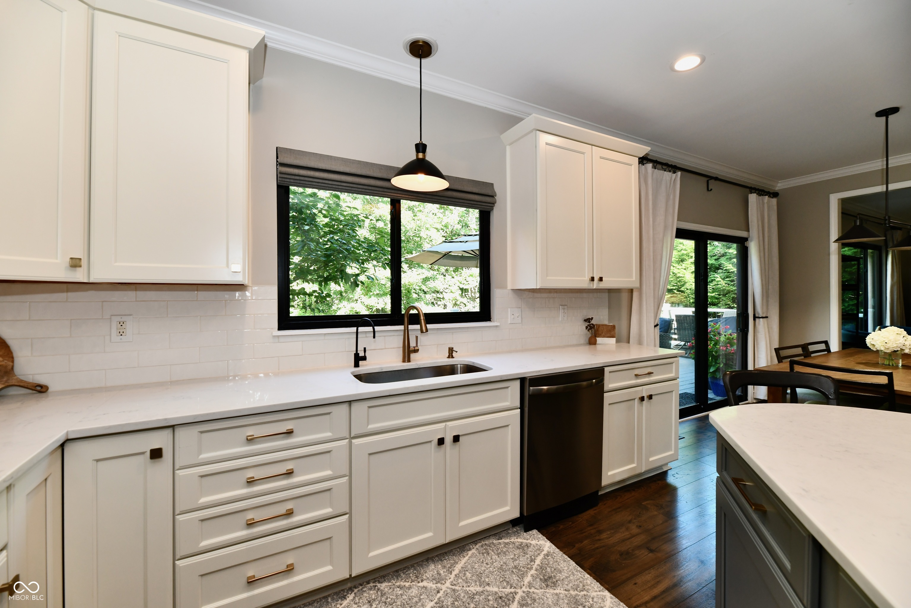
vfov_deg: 81.2
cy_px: 304
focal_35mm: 14
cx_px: 456
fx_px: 354
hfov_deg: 104.3
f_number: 6.3
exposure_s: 1/60
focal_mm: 14
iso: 640
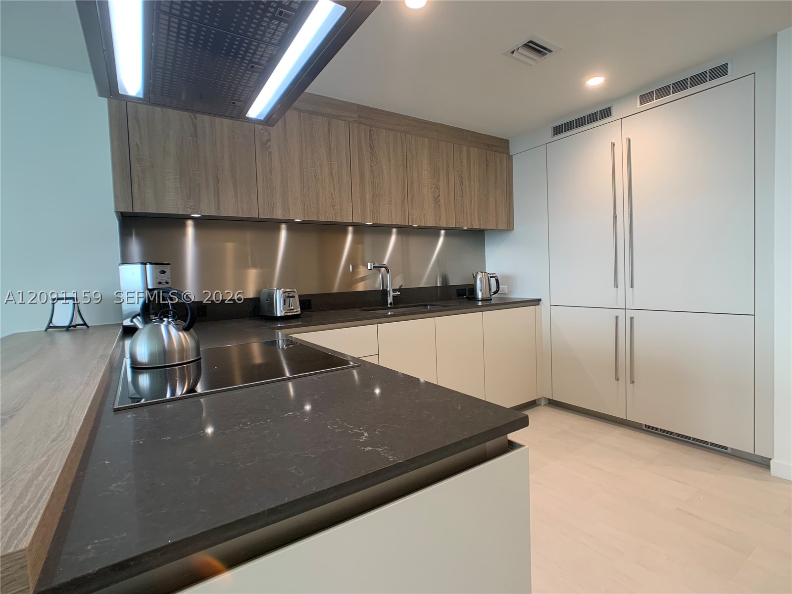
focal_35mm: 26
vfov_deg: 53.1
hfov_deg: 67.3
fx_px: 595
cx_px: 396
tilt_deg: -3.1
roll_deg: +1.8
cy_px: 297
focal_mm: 4.25
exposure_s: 1/60
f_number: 1.8
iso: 50
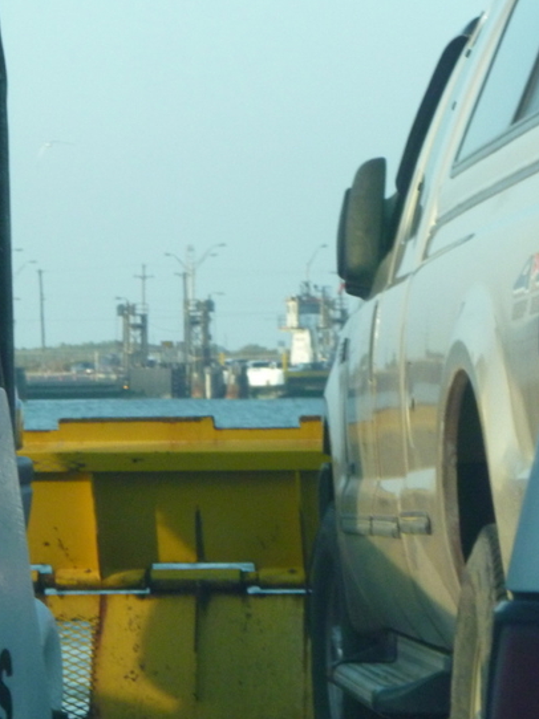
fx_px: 5090
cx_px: 171
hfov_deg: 6.1
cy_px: 381
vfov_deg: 8.1
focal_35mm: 245
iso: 320
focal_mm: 29.9
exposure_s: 1/200
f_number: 5.8
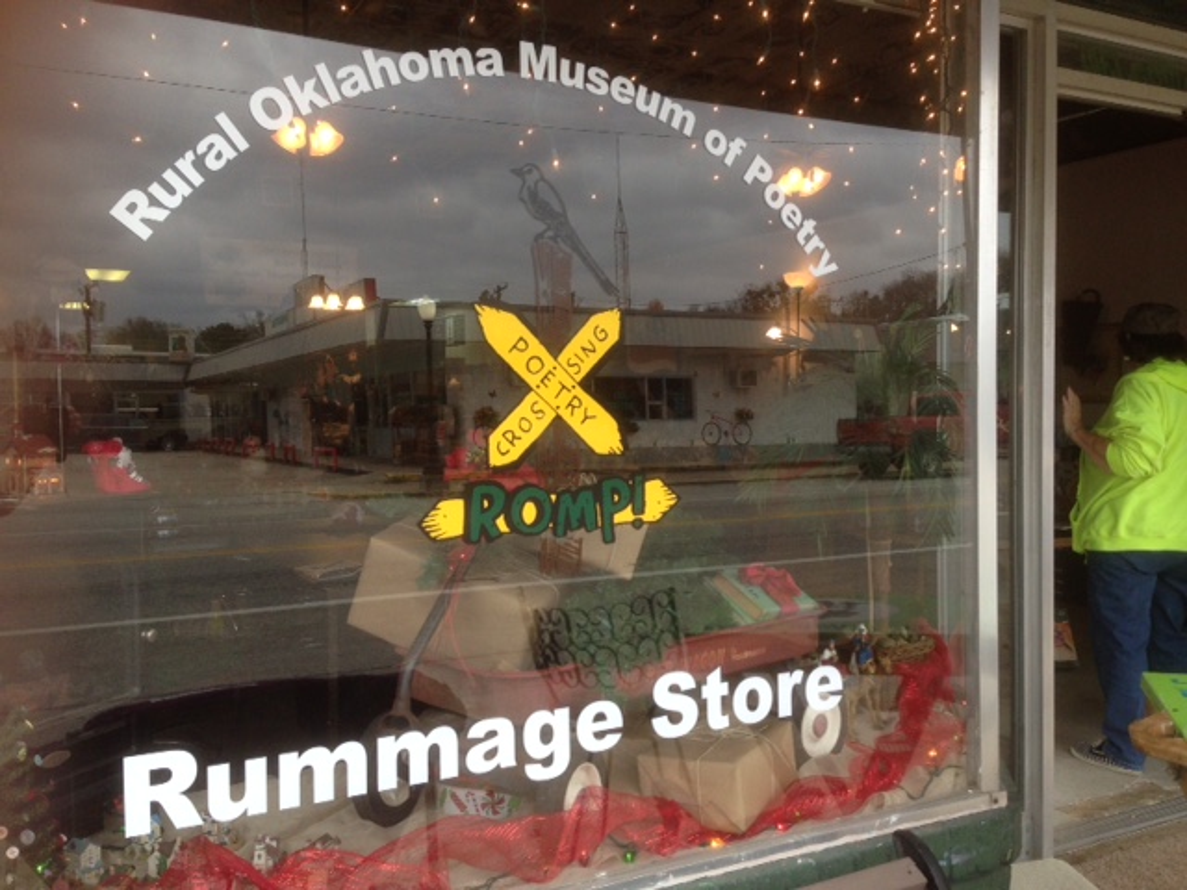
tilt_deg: -2.1
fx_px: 1132
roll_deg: +1.4
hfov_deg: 55.4
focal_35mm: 33
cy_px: 445
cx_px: 594
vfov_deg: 42.9
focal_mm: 4.12
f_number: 2.4
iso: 80
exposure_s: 1/120
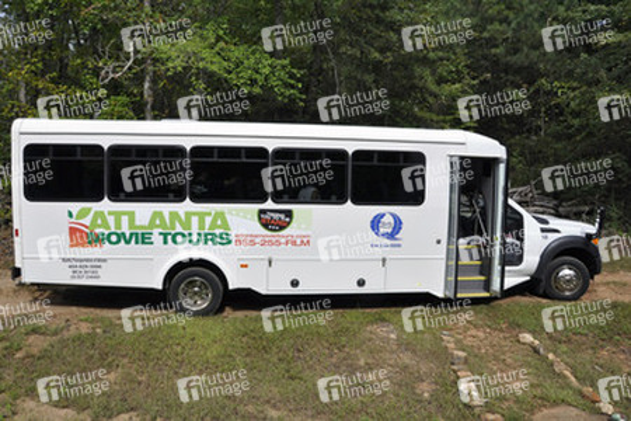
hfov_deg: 67.4
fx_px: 473
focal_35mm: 27
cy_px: 210
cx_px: 316
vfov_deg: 47.9
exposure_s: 1/800
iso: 1000
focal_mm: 18
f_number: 14
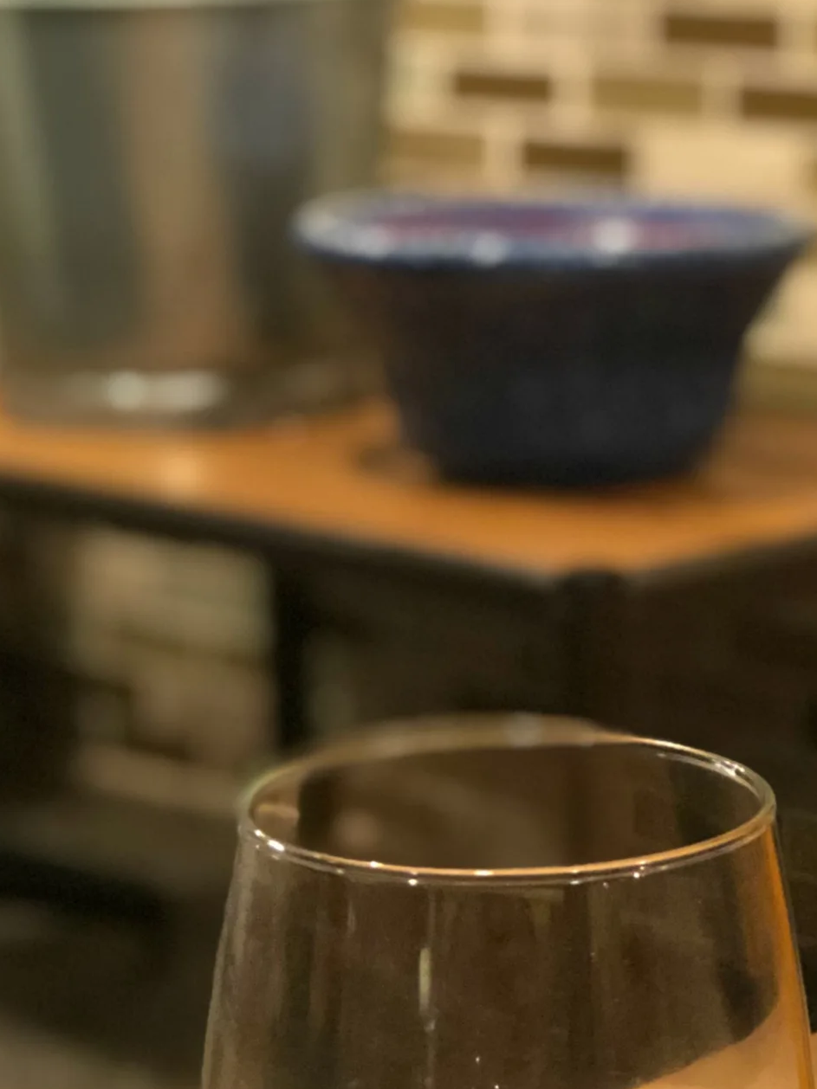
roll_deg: +0.7
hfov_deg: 12.7
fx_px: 3652
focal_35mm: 116
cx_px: 755
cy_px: 724
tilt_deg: -13.8
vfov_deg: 16.9
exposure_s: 1/30
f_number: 2.8
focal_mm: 6.6
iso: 500
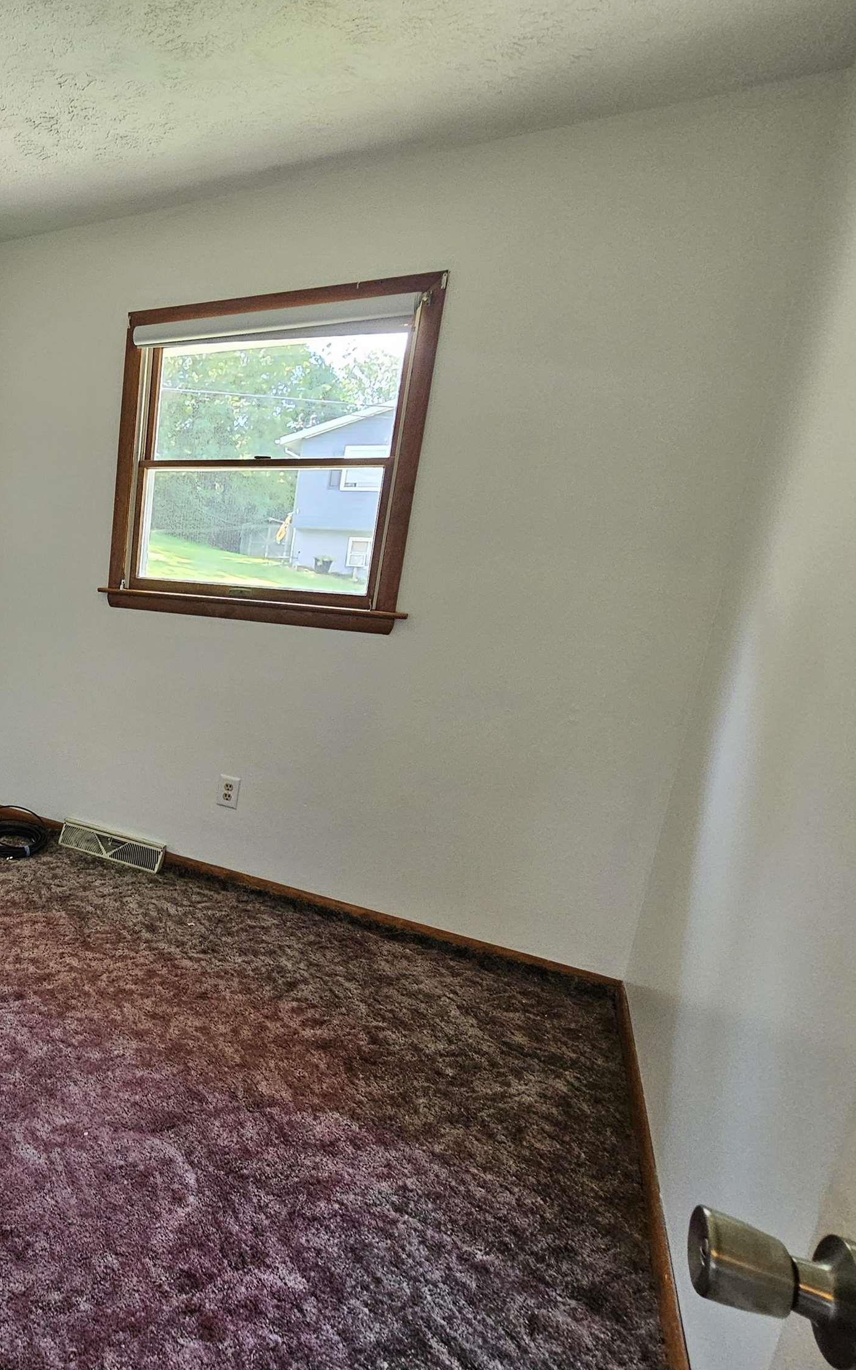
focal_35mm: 19
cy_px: 701
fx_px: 709
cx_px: -22
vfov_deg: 88.0
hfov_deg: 49.3
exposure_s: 1/77.4
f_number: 2.2
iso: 320
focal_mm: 2.2
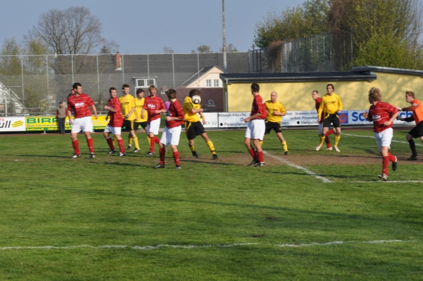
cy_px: 150
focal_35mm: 118
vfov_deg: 11.6
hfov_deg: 17.4
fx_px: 1385
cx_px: 186
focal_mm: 70
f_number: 11
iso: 800
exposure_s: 1/1000
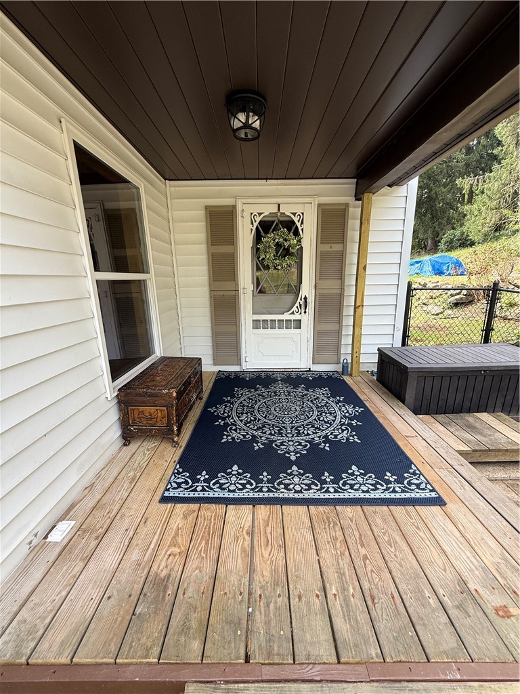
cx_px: 260
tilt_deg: -13.7
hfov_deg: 85.7
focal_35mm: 14
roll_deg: +0.5
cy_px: 347
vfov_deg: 102.1
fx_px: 280
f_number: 2.2
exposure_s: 1/146
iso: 50
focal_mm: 2.22
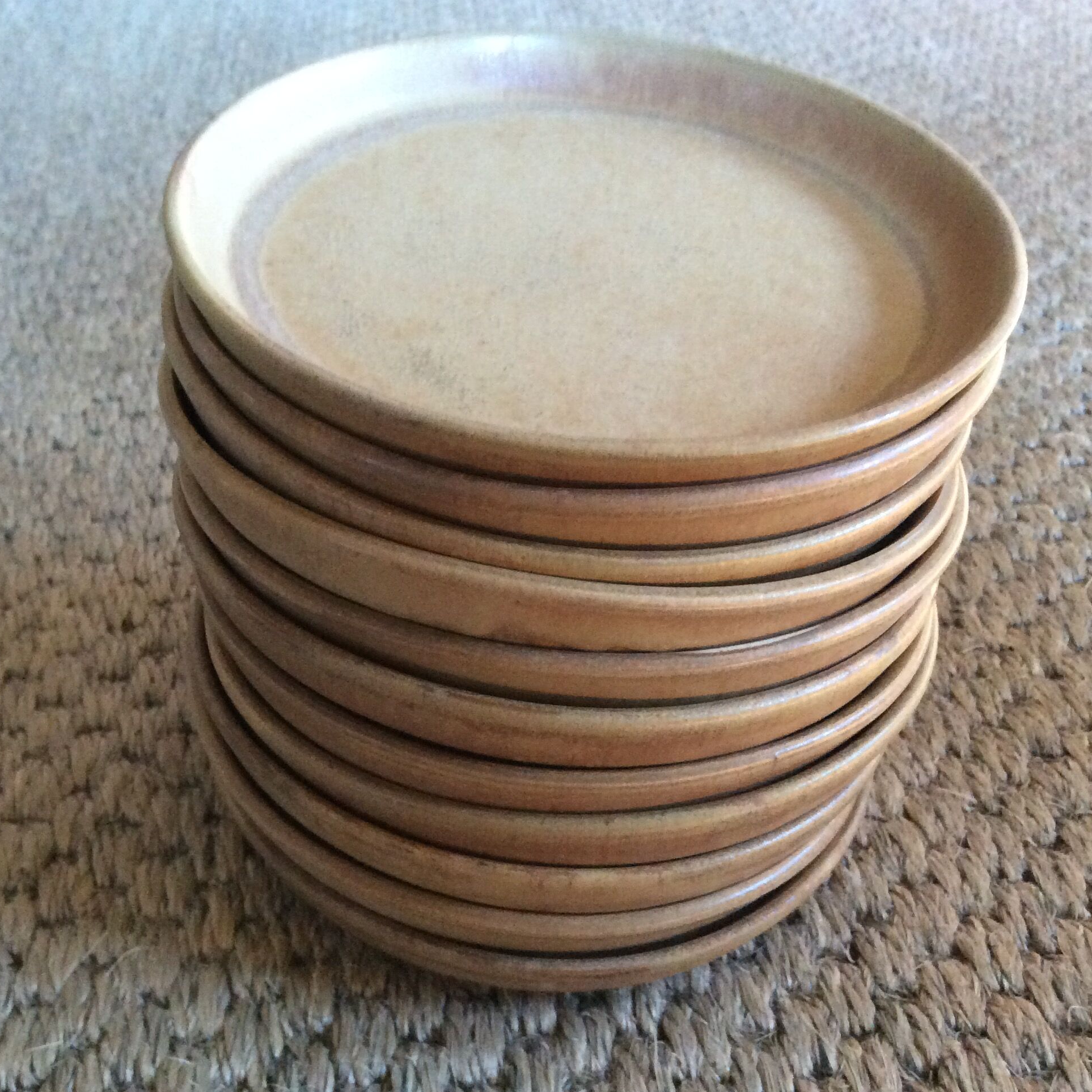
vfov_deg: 43.9
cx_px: 449
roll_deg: +0.7
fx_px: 1356
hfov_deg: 43.7
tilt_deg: -38.7
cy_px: 546
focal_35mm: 38
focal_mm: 3.3
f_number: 2.4
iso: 320
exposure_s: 1/17
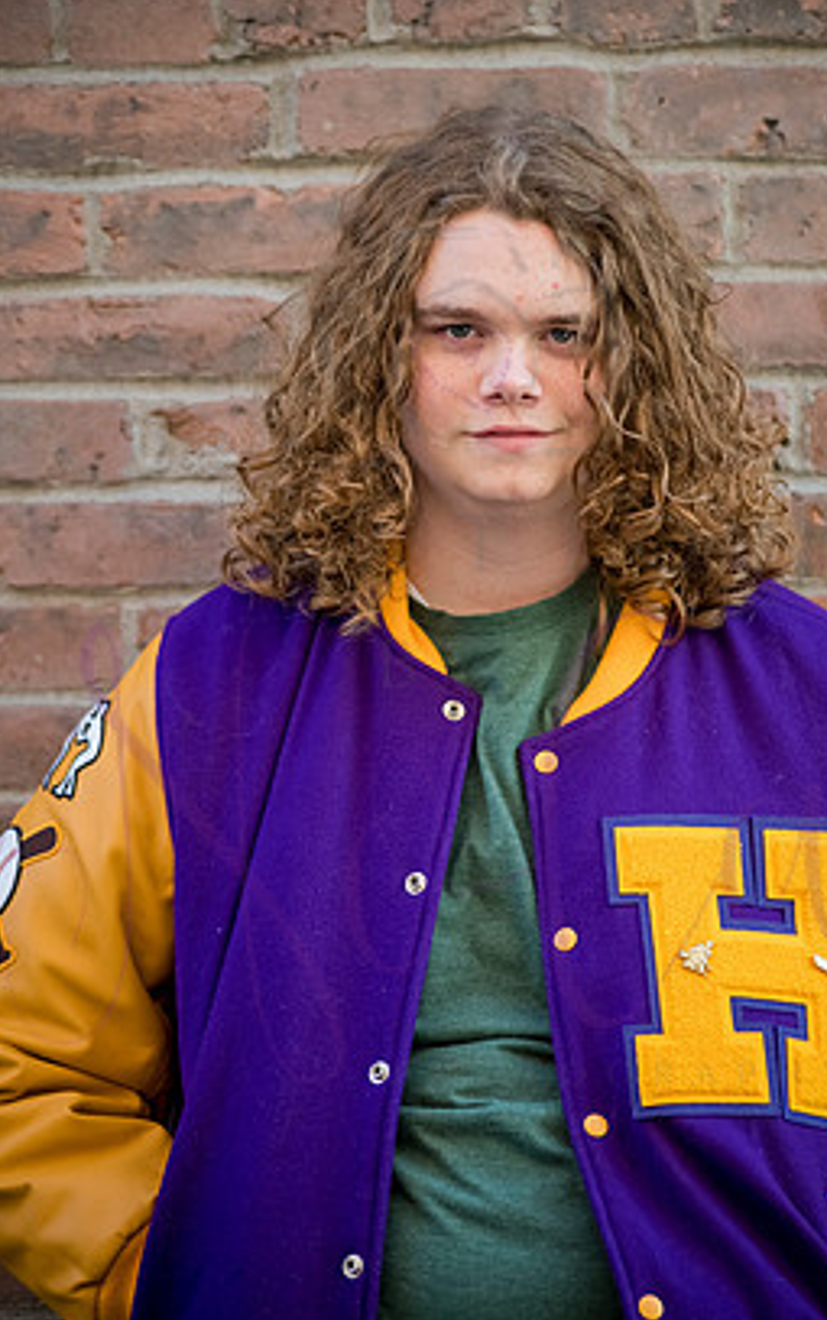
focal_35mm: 152
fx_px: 5472
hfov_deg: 8.6
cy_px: 658
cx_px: 477
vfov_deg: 13.8
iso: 640
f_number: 4
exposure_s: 1/400
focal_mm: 135
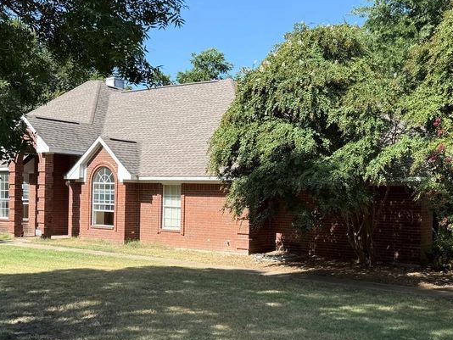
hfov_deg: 41.1
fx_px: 602
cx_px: 265
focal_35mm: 46
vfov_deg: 31.4
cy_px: 208
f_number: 1.78
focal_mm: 6.76
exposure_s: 1/1812
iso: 80
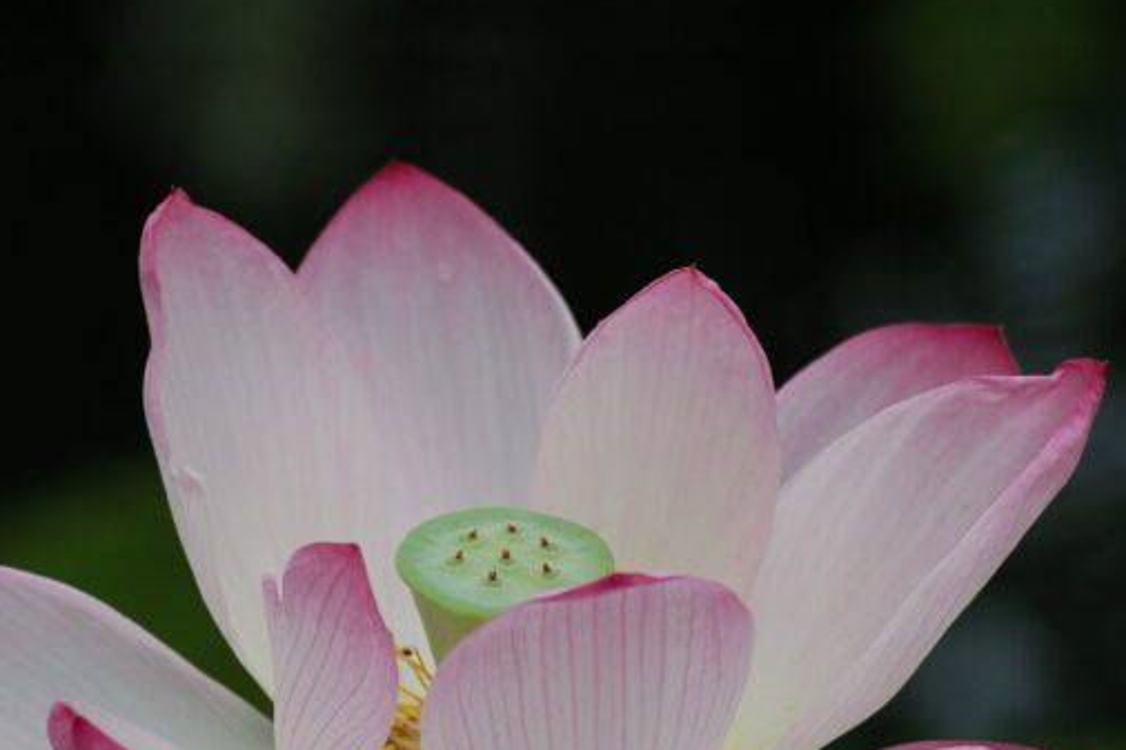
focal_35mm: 273
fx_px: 8536
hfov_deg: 7.5
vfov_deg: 5.0
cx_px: 492
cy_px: 557
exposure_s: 1/500
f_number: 5.6
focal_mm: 120
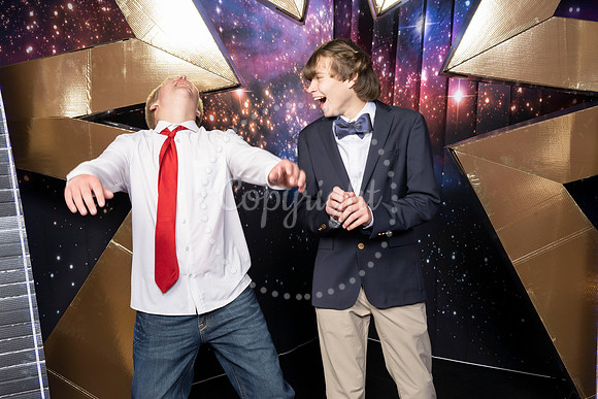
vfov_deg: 33.4
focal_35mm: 40
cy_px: 200
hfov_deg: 48.4
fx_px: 665
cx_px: 299
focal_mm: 40
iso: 320
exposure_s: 1/160
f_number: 9
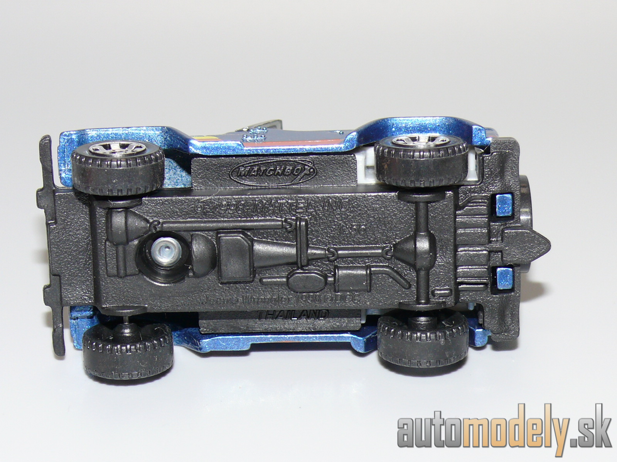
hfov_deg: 18.2
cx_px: 308
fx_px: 1925
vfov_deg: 13.7
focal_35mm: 108
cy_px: 231
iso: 100
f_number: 4
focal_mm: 13.8
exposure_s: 1/30
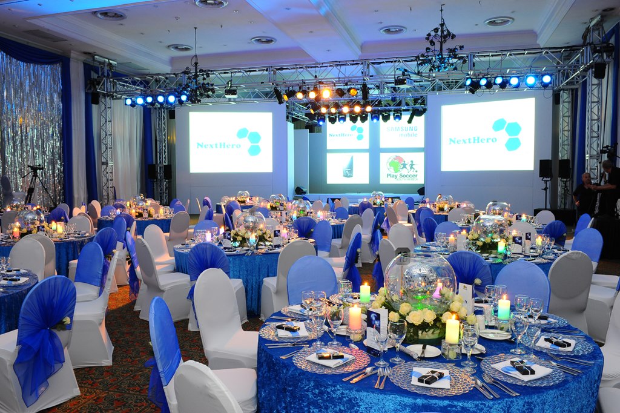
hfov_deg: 65.5
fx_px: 482
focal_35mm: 28
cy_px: 206
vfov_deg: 46.4
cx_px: 310
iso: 1250
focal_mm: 28
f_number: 11
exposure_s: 1/3
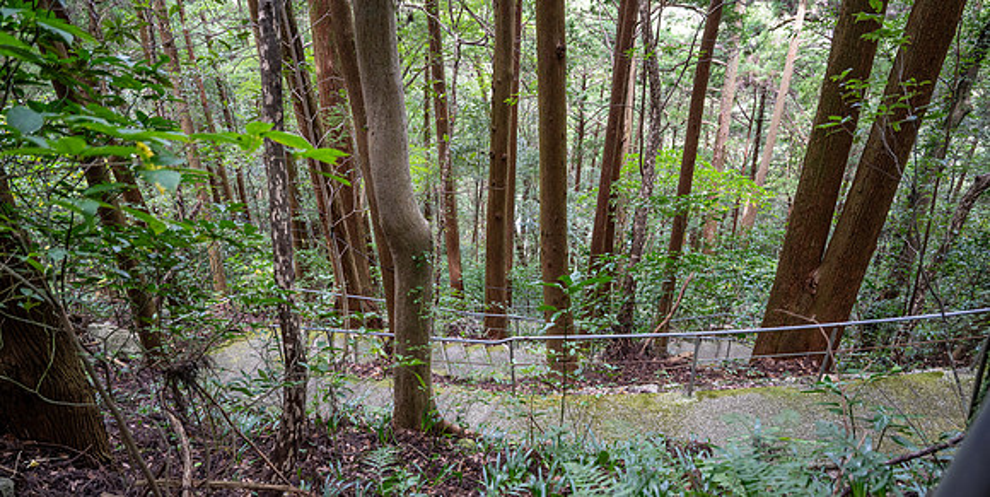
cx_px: 495
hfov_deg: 73.8
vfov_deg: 40.8
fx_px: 660
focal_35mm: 26
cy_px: 330
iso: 560
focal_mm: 24
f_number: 2.8
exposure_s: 1/80
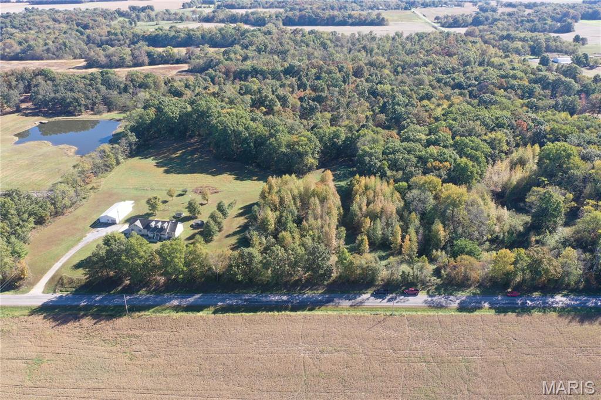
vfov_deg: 46.4
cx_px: 300
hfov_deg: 65.5
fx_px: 467
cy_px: 200
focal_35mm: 28
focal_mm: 10.26
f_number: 4.5
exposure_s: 1/200
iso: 100
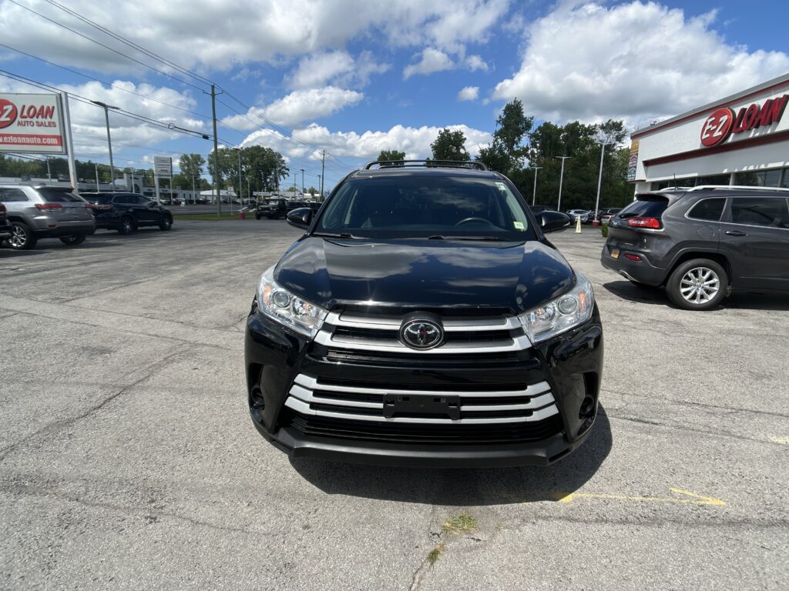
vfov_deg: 53.1
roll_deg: -2.6
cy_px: 296
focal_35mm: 26
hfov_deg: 67.3
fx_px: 593
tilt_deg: -10.5
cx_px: 394
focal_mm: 5.7
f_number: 1.5
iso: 50
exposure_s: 1/4444
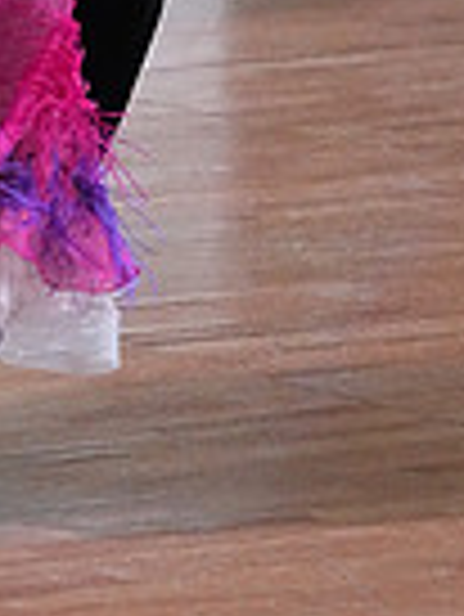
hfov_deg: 2.9
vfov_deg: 3.9
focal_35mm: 509
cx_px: -151
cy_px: -270
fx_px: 9083
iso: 10000
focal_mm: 125
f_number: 5.6
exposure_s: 1/400
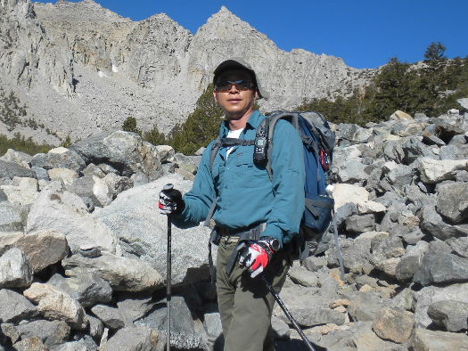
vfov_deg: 26.3
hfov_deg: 34.7
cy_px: 91
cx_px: 170
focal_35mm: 55
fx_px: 744
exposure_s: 1/153
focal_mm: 6.6
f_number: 10
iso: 64
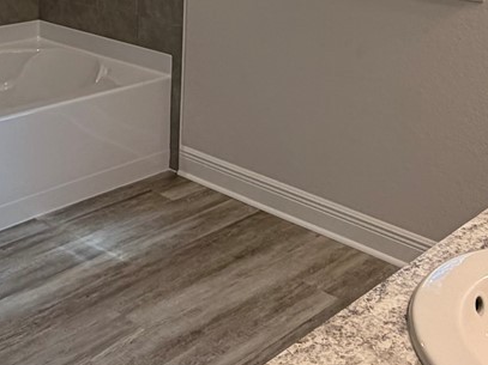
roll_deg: -1.5
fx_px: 775
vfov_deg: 25.4
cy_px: 10
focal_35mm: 55
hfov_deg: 34.3
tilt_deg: -10.9
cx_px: 133
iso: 100
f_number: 2.2
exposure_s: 1/120
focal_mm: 2.22
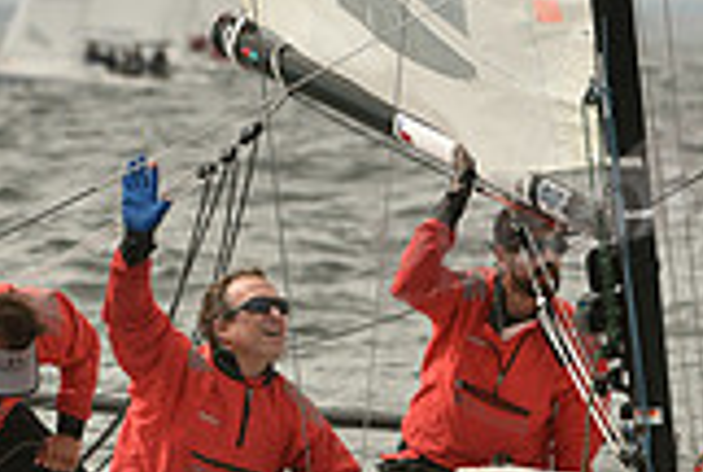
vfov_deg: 1.4
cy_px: 483
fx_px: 18977
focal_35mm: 970
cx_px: 144
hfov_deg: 2.1
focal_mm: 270
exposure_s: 1/1250
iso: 320
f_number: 8
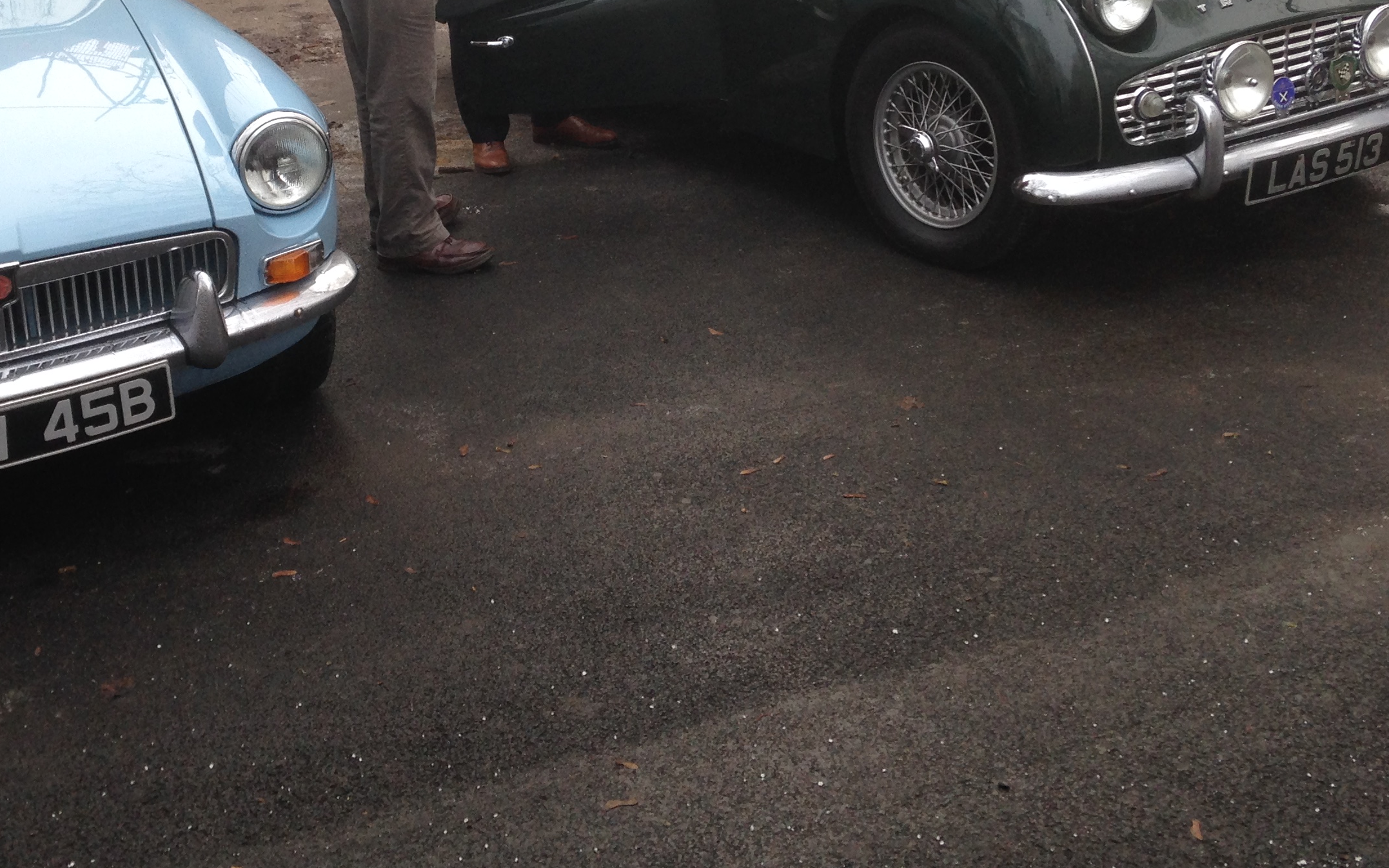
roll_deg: +3.0
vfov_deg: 23.9
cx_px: 564
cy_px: 117
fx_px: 2006
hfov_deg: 38.1
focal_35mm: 53
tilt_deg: -16.4
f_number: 2.4
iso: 64
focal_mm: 4.12
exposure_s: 1/120
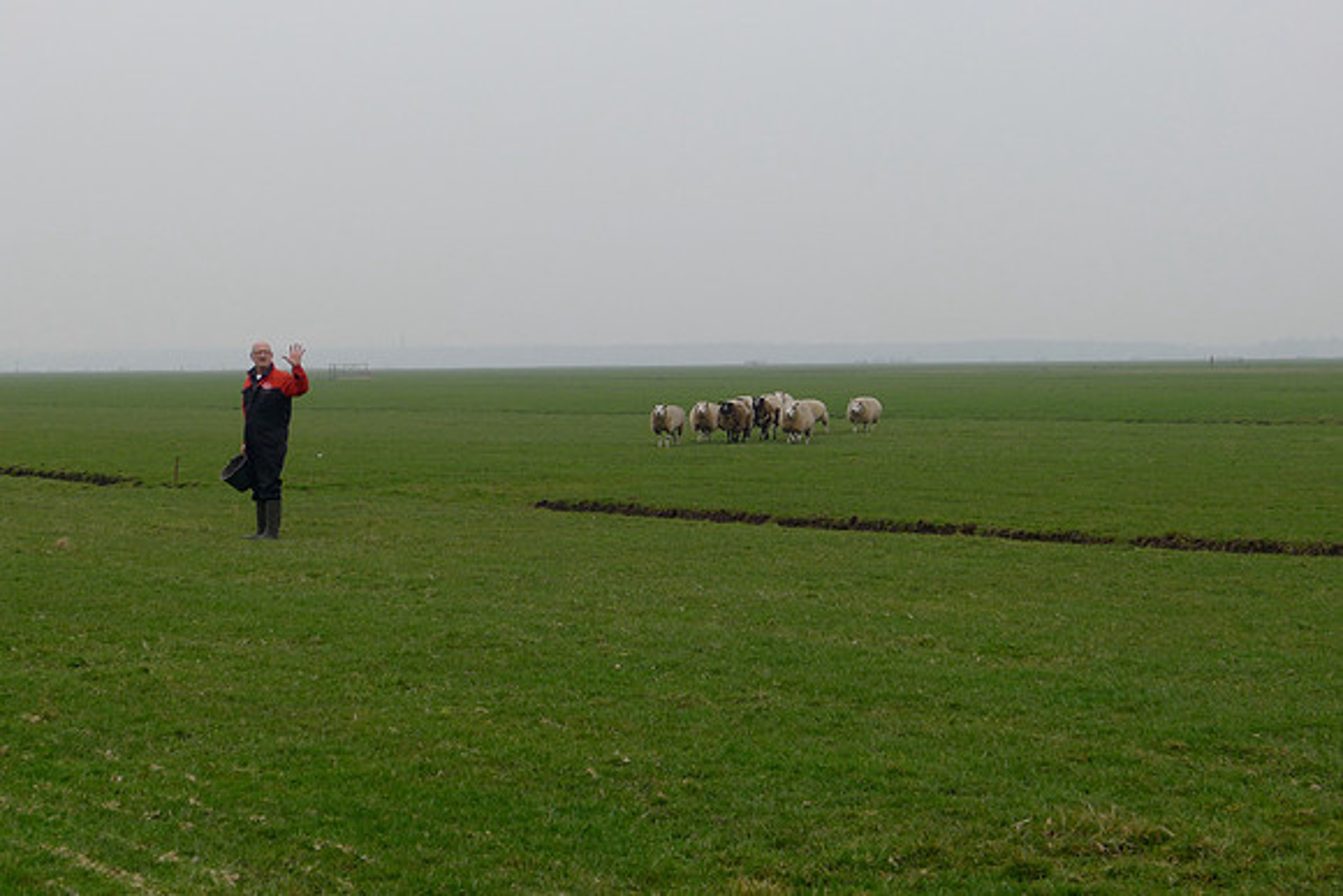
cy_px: 448
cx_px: 672
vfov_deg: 15.2
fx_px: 3358
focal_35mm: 90
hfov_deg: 22.6
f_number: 4
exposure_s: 1/400
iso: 80
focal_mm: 19.2
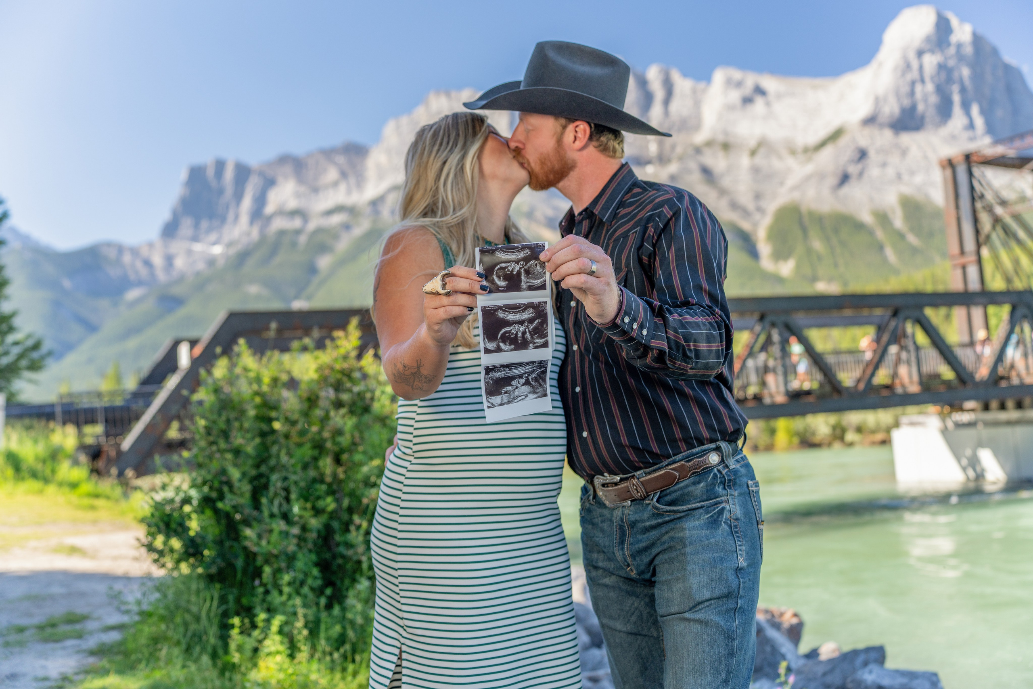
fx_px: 1119
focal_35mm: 39
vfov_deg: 34.2
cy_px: 344
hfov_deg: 49.6
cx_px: 516
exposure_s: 1/320
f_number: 3.2
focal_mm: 39
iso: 160
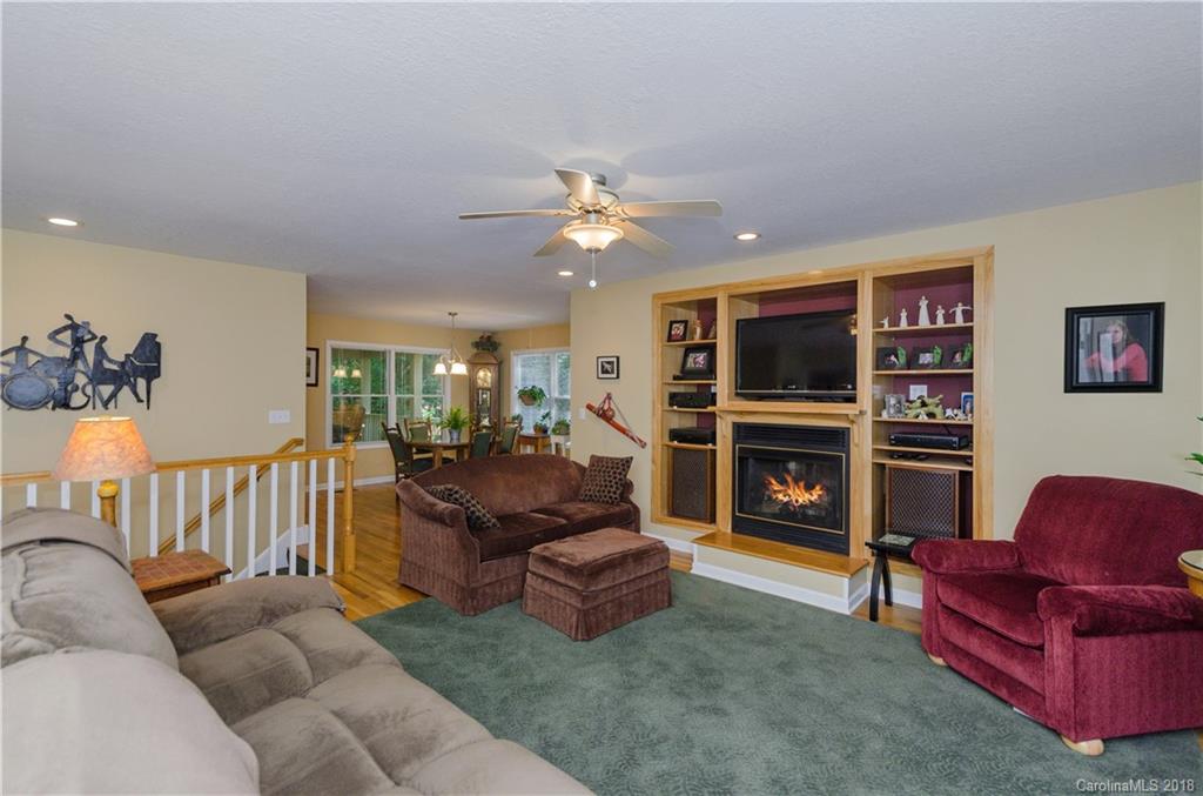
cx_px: 602
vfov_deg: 77.0
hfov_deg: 100.5
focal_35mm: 15
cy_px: 398
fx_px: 500
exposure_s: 1/40
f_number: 7.1
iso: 200
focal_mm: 10
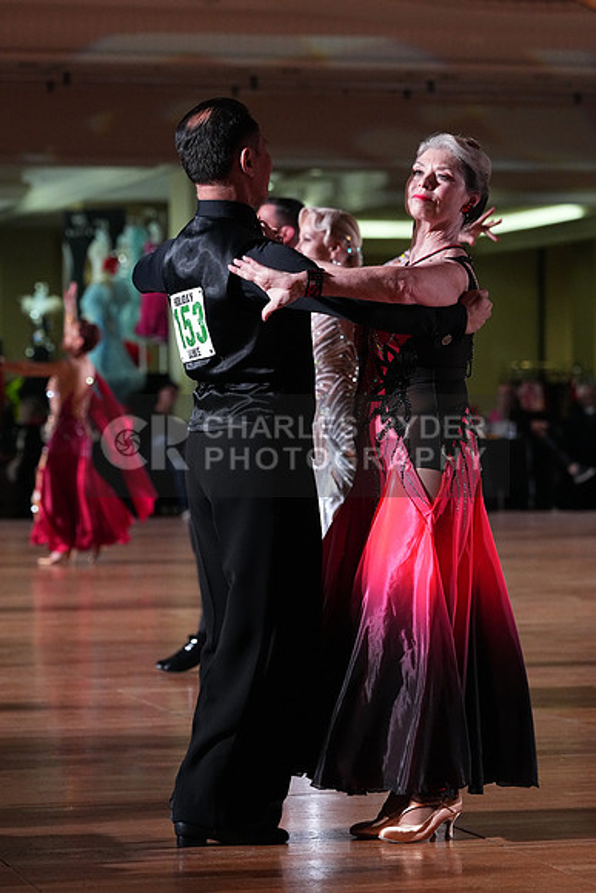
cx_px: 298
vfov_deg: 15.6
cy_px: 446
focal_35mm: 131
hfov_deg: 10.5
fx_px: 3251
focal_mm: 131
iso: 6400
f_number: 5
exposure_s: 1/400
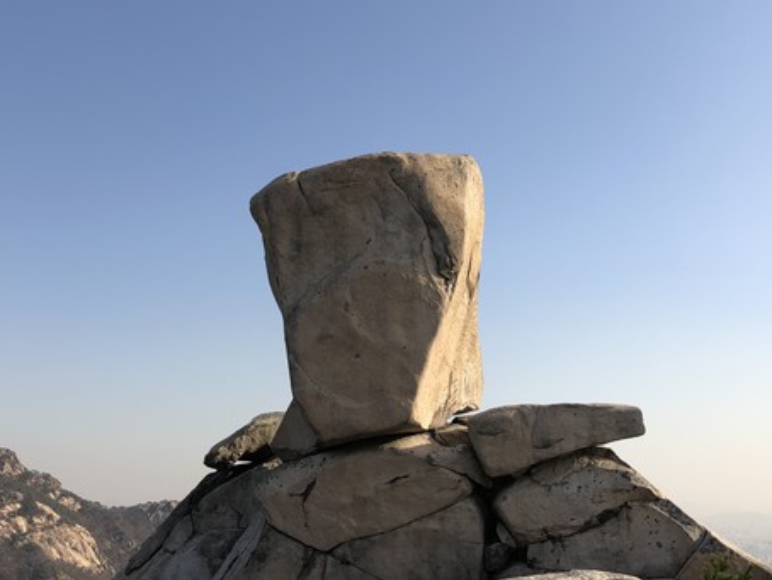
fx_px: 826
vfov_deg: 38.6
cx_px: 383
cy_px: 255
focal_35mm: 37
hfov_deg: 50.1
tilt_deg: +16.8
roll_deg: -0.1
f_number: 1.8
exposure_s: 1/1779
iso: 20
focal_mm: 3.99
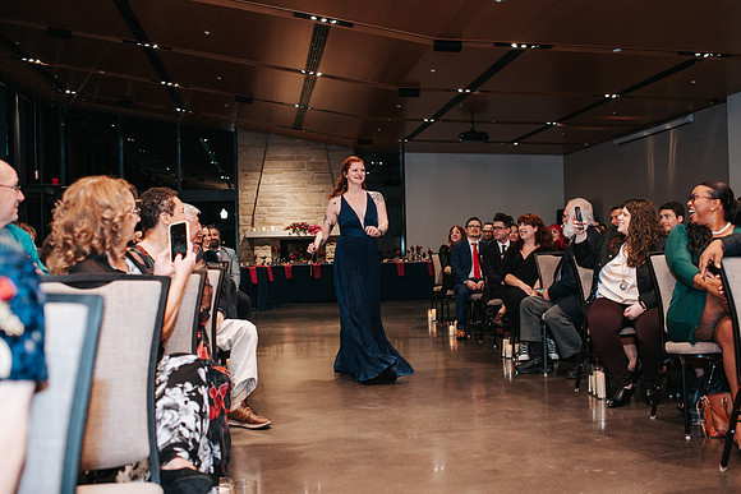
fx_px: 793
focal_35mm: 38
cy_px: 247
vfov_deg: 34.6
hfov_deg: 50.1
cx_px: 396
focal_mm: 35
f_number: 2.8
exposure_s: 1/200
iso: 1000
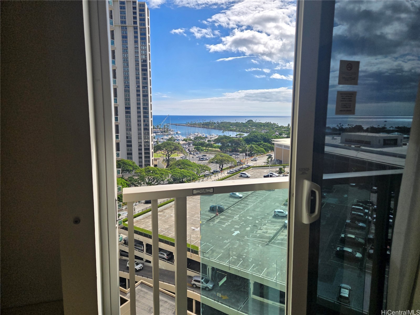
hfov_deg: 73.9
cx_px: 210
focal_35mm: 23
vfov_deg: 58.9
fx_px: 279
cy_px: 158
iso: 32
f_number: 1.8
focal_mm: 5.4
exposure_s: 1/2921
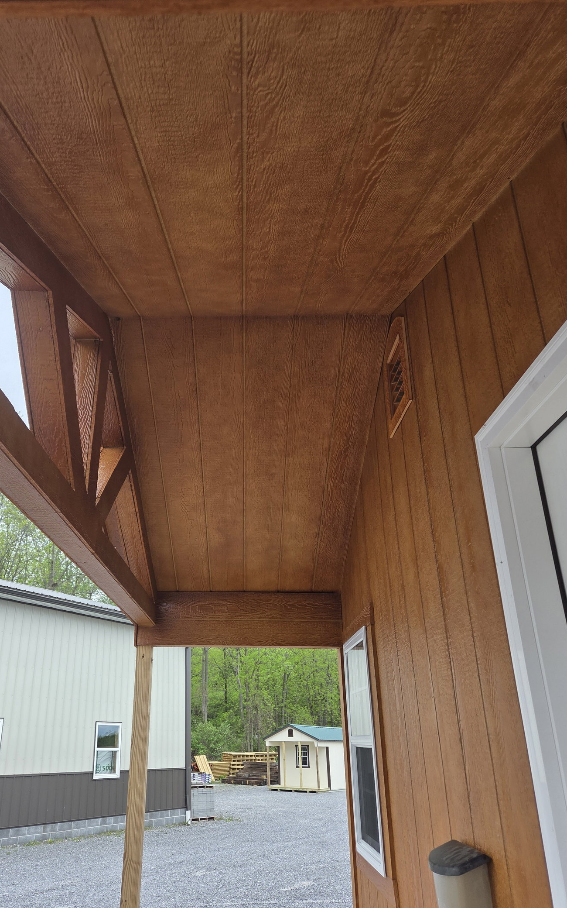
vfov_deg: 72.5
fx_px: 618
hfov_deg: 49.0
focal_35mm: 25
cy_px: 464
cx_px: 229
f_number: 1.8
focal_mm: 5.4
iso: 80
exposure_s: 1/1406
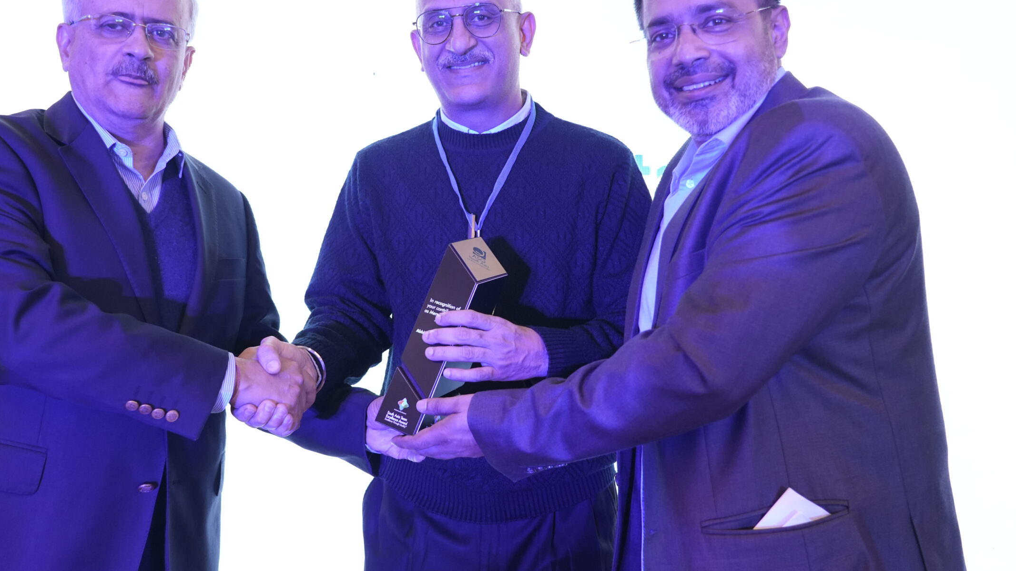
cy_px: 237
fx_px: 1051
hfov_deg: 51.5
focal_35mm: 39
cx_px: 442
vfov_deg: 30.4
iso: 2500
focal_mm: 31
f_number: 4
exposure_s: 1/160
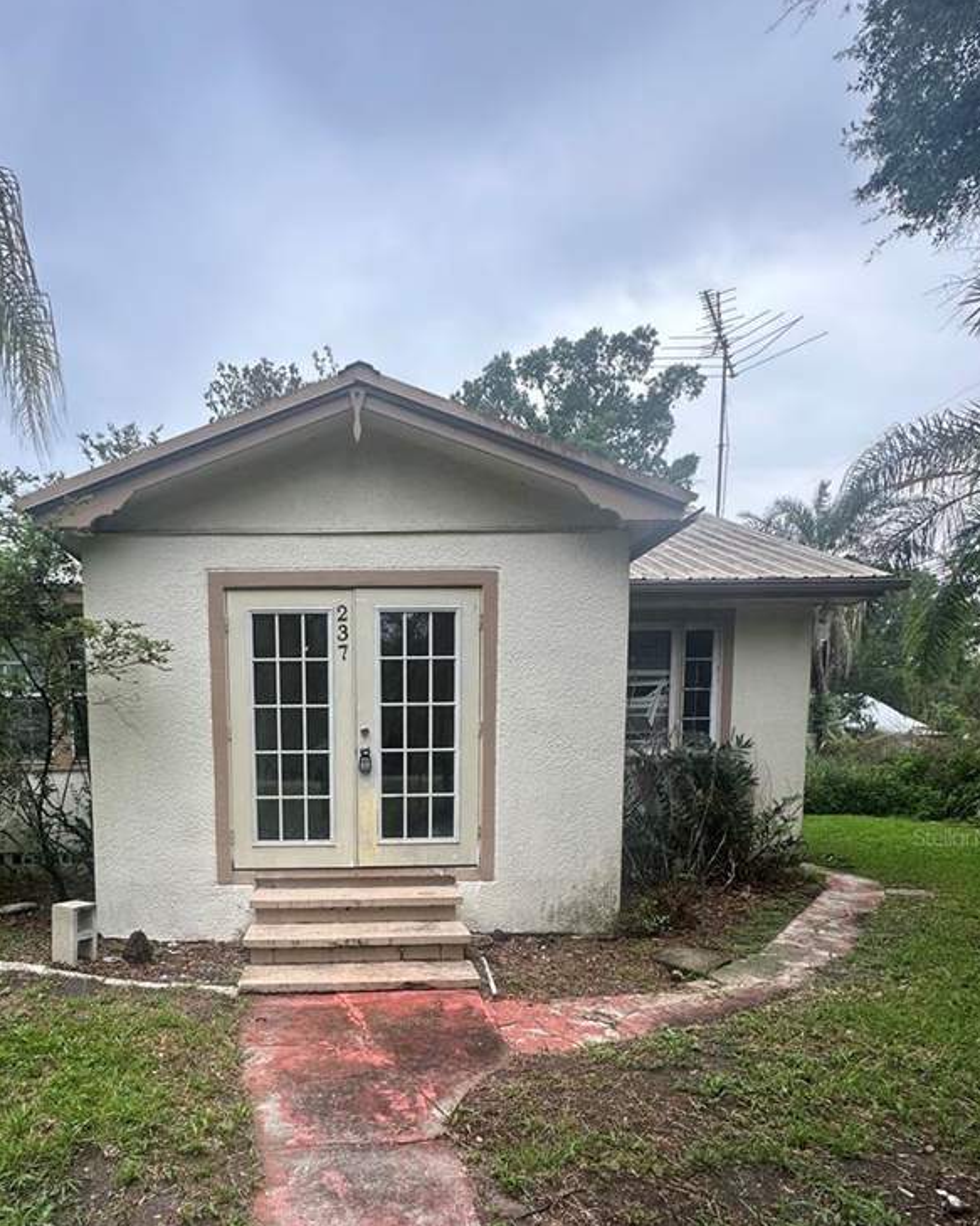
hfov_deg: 66.7
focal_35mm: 20
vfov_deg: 77.3
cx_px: 346
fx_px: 725
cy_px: 836
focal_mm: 2.22
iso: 50
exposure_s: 1/99
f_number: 2.2
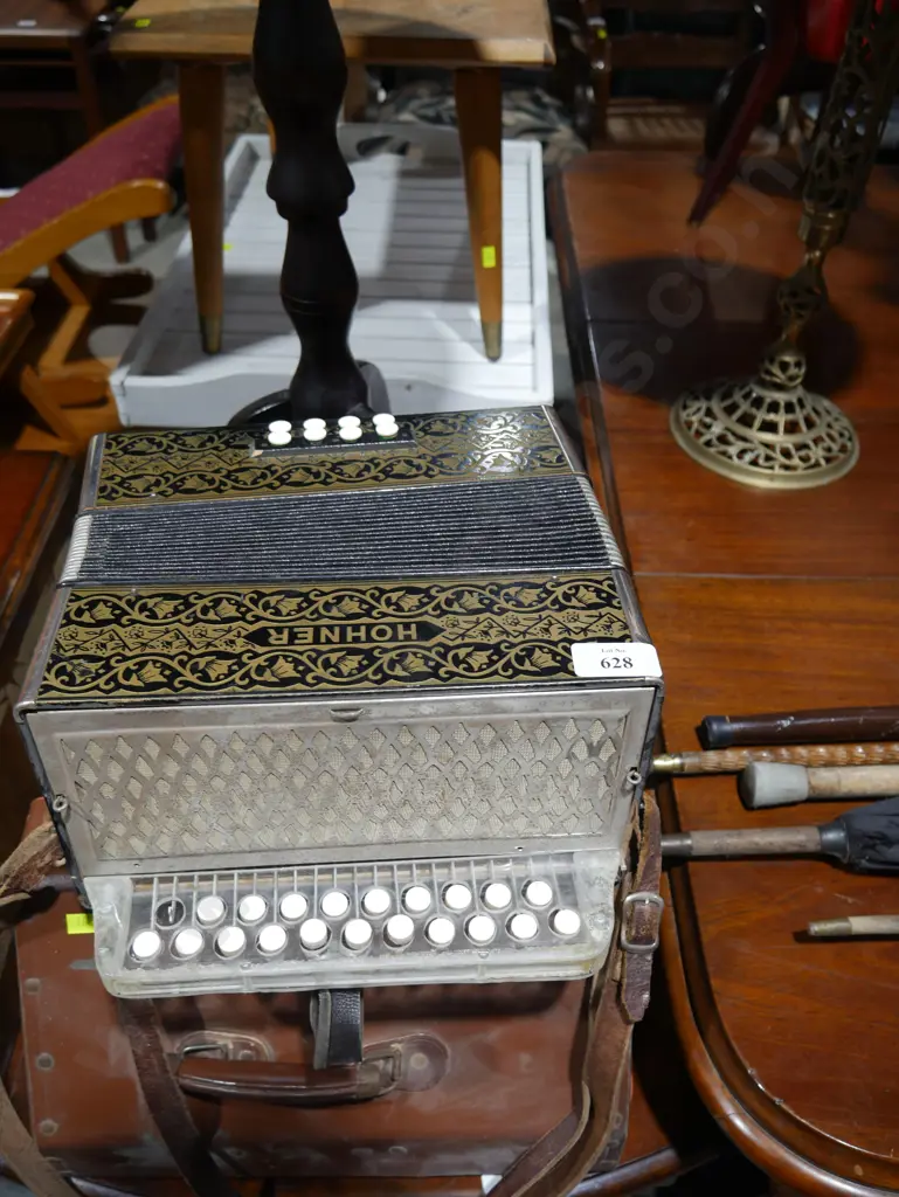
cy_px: 598
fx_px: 969
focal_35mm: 28
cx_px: 450
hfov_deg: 49.8
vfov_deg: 63.4
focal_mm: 14
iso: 320
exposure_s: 1/60
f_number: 3.5
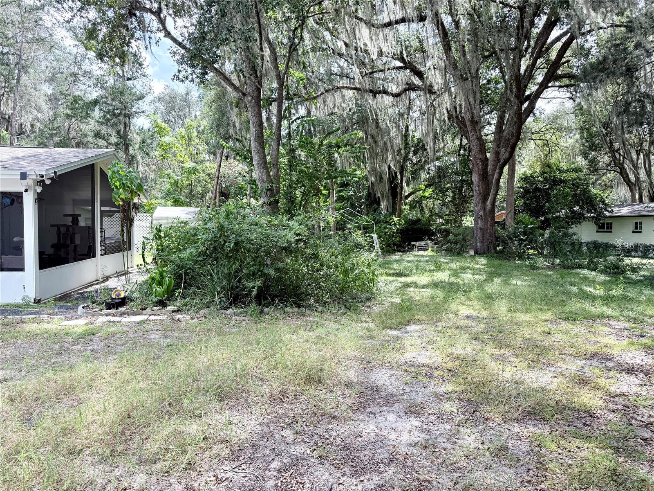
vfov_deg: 56.8
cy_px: 246
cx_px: 327
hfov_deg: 71.6
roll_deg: -0.3
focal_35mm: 24
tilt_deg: -2.0
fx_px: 453
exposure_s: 1/1075
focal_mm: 6.76
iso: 100
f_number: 1.78
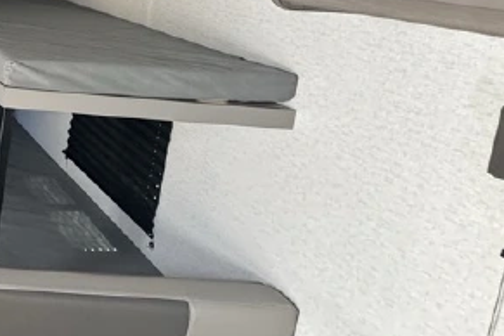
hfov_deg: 33.3
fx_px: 560
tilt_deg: -9.0
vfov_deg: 31.2
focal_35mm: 40
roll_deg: -2.0
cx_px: -171
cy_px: 9
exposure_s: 1/99
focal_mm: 2.22
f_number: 2.2
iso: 320
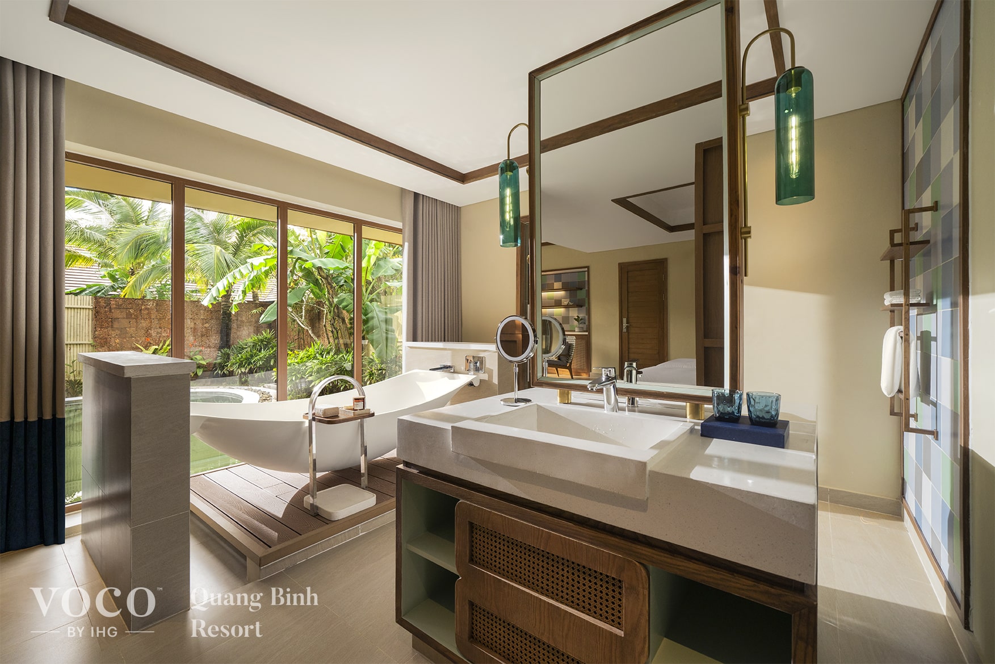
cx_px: 498
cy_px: 332
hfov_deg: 104.2
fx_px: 387
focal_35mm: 14
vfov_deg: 81.2
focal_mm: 14
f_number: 7.1
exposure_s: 1/40
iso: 500
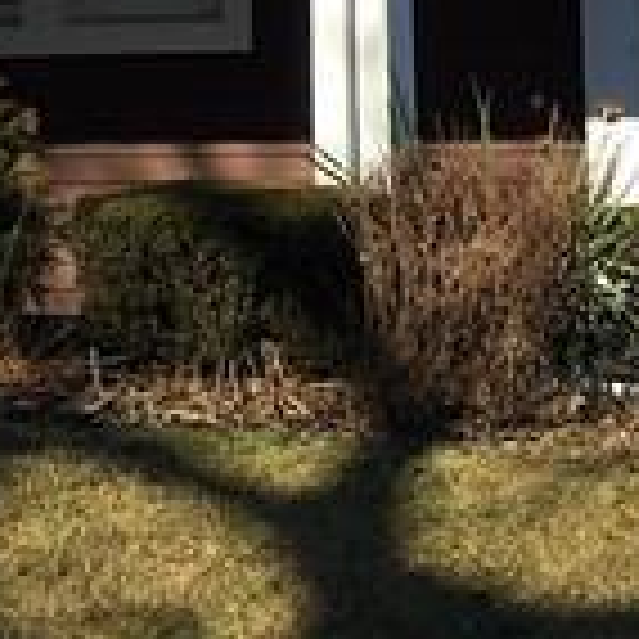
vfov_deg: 9.0
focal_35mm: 185
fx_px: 3864
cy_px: -576
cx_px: -238
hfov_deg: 9.3
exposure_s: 1/855
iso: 25
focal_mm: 4.15
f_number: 2.2
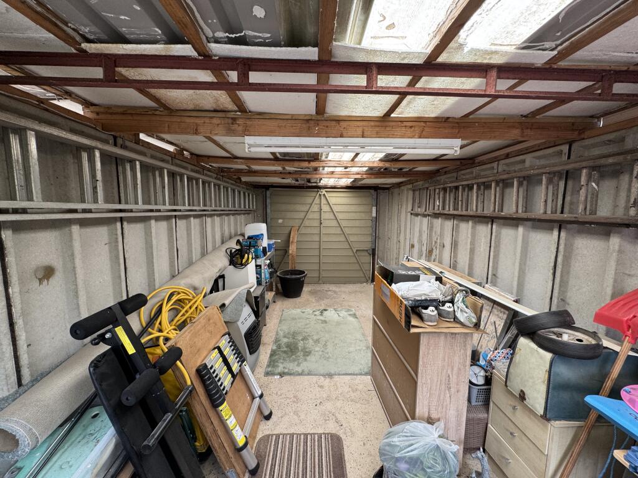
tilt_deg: -7.8
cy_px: 239
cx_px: 319
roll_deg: -0.4
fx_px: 258
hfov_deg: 102.1
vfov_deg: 85.7
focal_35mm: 14
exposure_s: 1/99
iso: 125
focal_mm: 2.22
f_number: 2.2
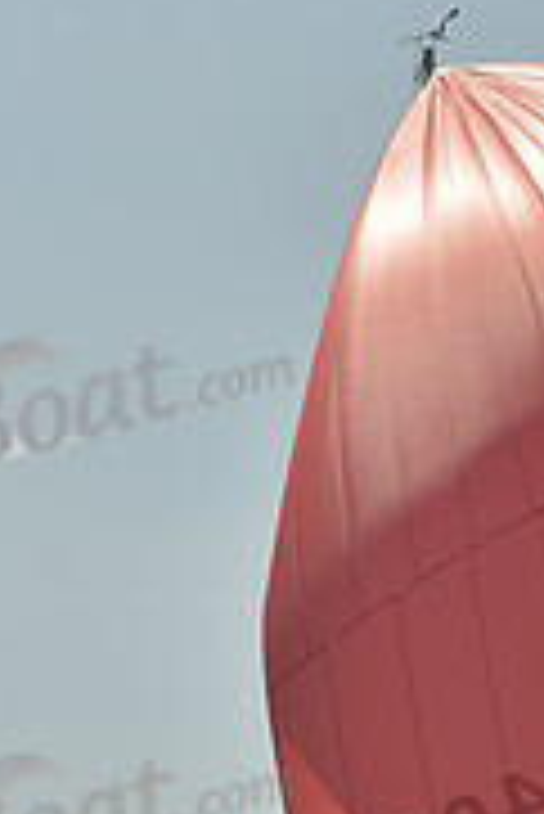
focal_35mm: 289
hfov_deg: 4.8
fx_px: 6538
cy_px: 1021
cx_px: 528
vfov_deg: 7.1
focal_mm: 90
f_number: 8
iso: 200
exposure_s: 1/1250
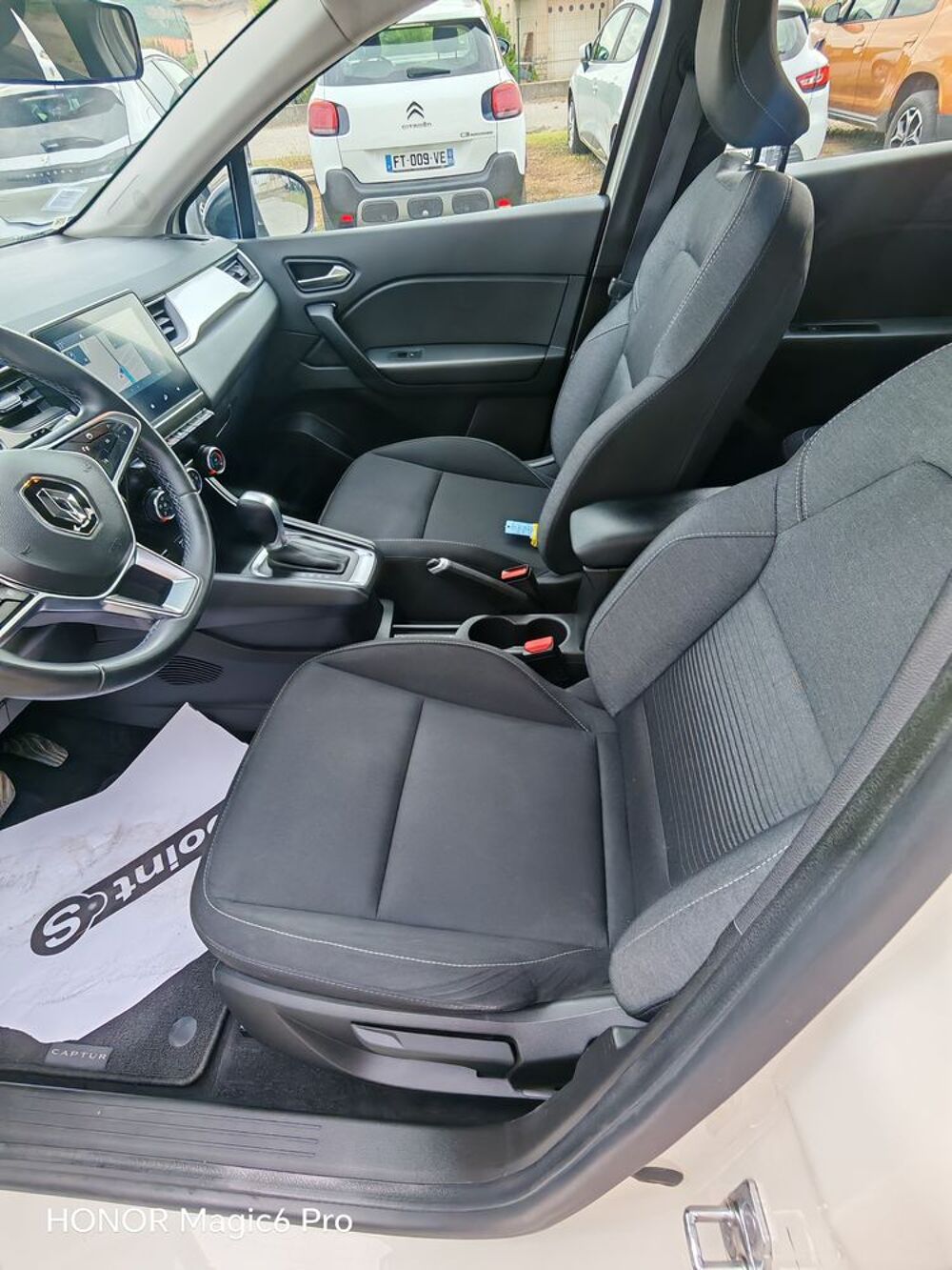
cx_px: 476
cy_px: 635
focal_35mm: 17
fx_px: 623
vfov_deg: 91.0
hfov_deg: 74.7
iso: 100
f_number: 2
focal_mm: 1.82
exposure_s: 1/110
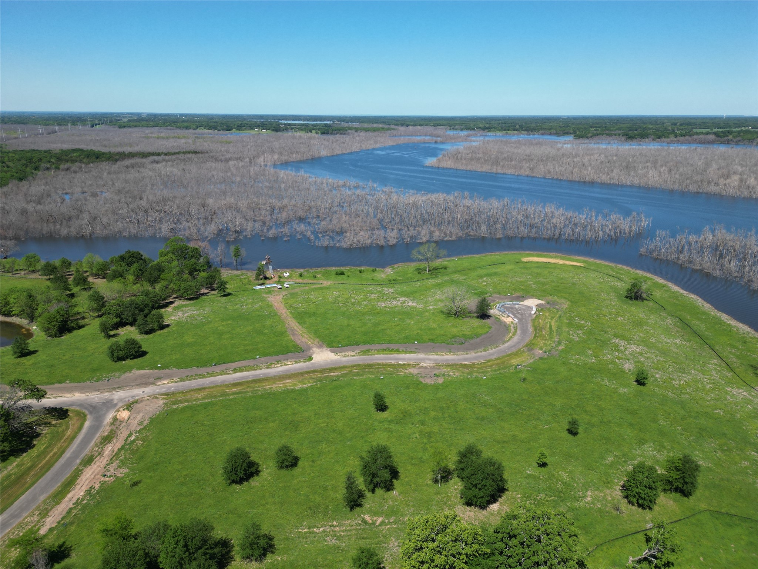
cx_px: 379
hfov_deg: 71.6
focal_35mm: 24
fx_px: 526
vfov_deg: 56.8
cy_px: 284
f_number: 1.7
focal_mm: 6.72
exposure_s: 1/2500
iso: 100
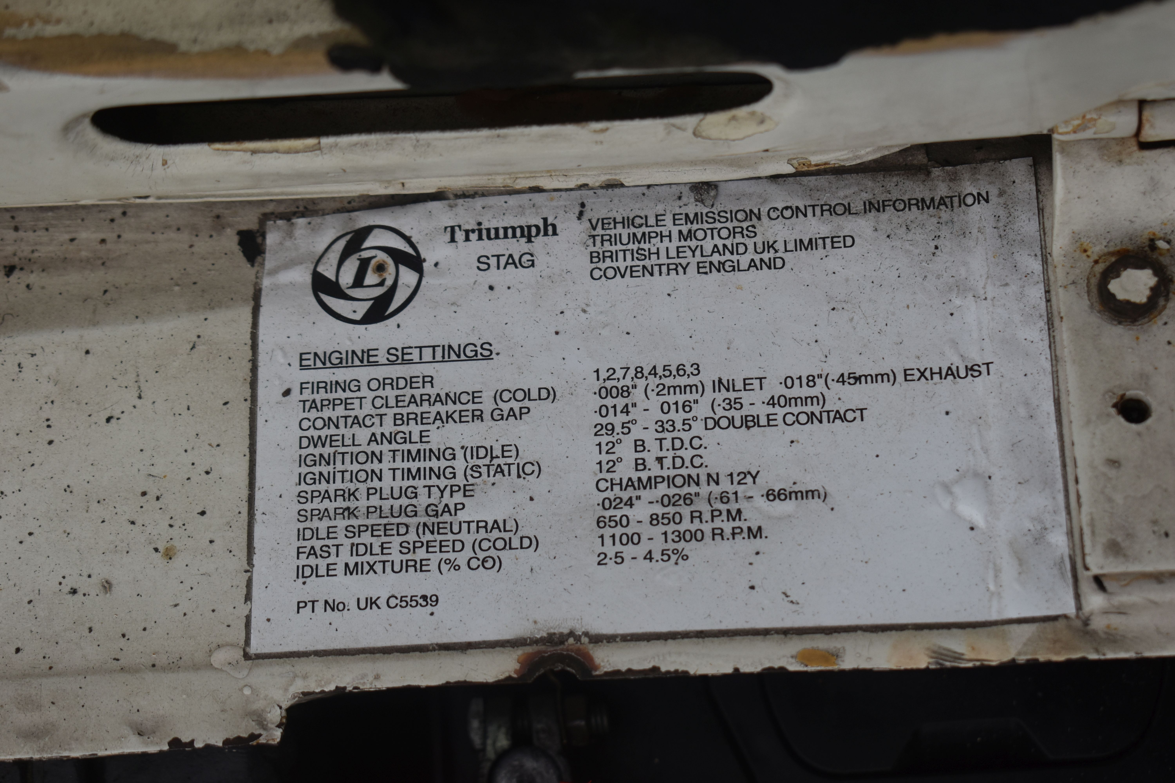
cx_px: 588
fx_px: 2448
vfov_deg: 18.2
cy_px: 392
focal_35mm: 75
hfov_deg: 27.0
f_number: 5.6
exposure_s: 1/250
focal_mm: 50
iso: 320
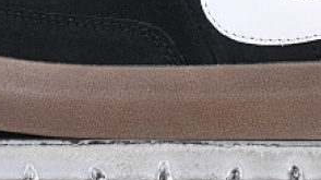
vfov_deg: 4.2
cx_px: 248
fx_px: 2459
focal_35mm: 289
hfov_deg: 7.5
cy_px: -101
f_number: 6.3
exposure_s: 1/50
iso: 160
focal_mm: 50
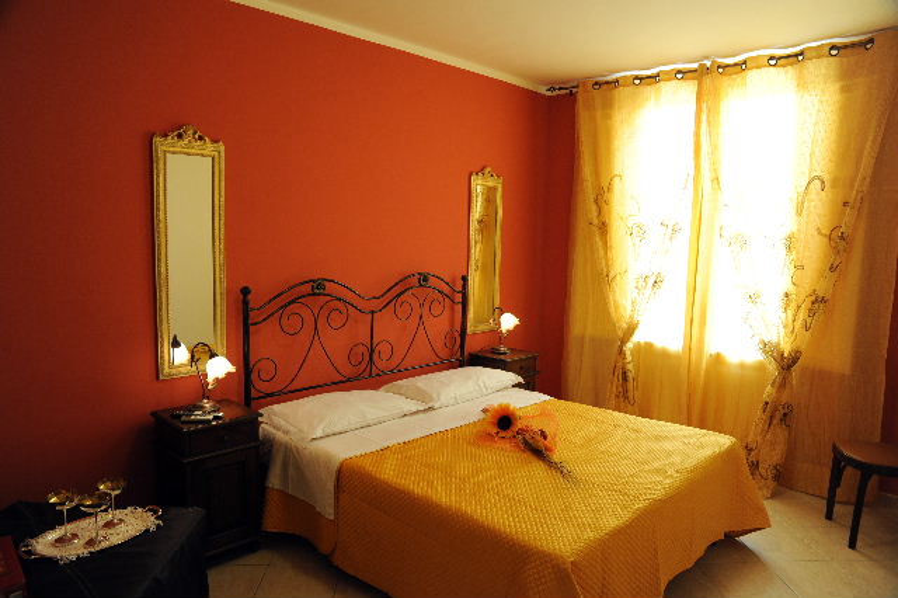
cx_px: 449
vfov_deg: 53.1
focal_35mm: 24
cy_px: 299
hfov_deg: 73.8
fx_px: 598
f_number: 7.1
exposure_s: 1/50
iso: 1250
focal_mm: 24
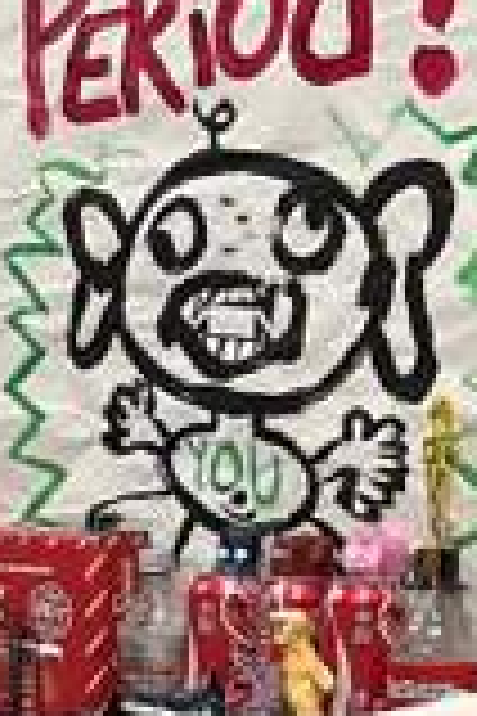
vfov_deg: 18.2
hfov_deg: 11.3
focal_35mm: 109
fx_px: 2166
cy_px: 734
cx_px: -495
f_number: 1.5
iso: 160
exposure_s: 1/60
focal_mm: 5.7
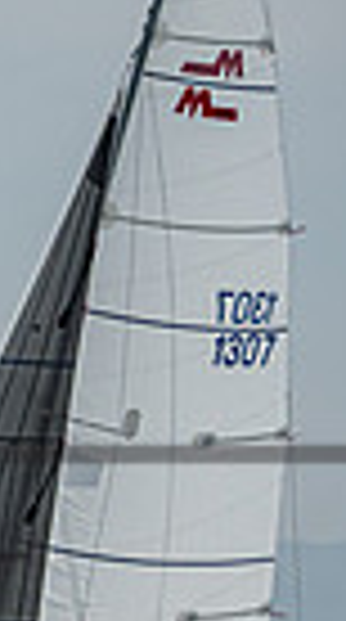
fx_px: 9387
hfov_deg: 2.1
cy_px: 627
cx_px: -943
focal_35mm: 572
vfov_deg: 3.8
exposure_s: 1/4000
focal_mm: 120
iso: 500
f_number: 6.7
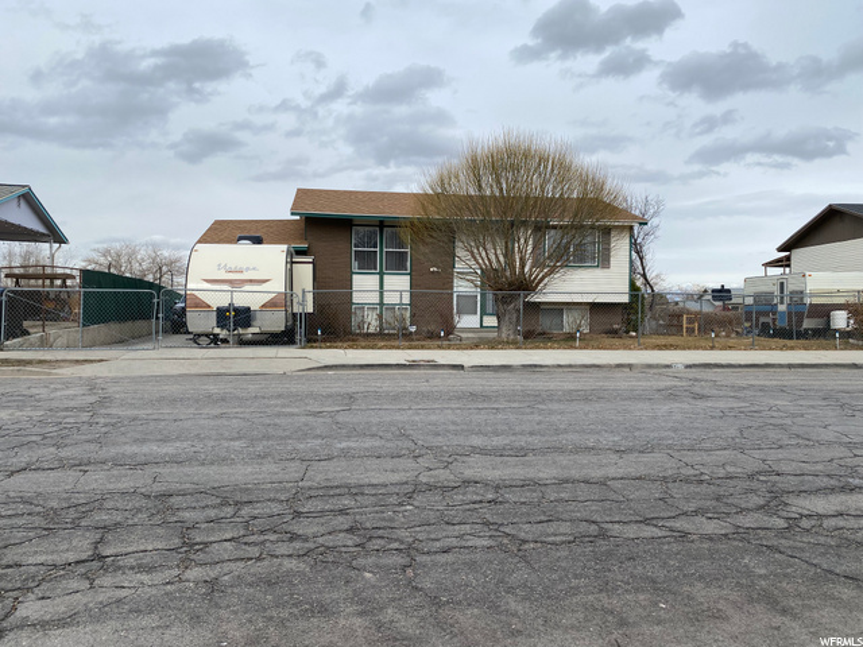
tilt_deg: -1.1
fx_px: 648
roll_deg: -0.2
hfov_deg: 67.3
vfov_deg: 53.1
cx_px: 432
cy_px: 324
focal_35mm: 26
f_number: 1.8
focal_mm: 4.25
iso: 32
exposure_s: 1/3205
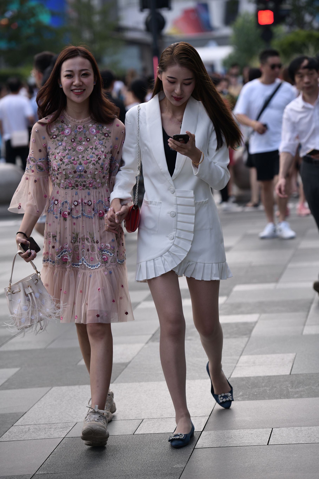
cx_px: 160
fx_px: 1661
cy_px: 240
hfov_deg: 11.0
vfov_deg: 16.4
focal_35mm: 125
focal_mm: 125
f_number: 4
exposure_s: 1/800
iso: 250
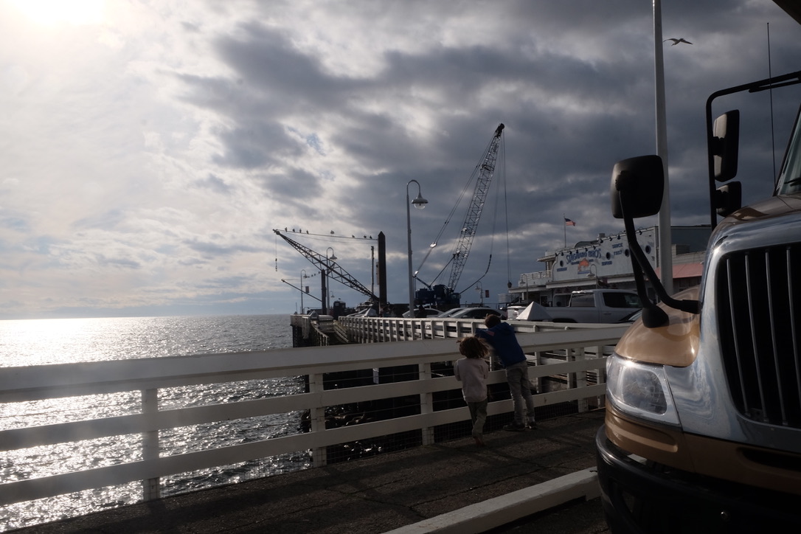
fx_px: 690
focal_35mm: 31
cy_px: 267
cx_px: 400
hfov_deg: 60.3
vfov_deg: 42.3
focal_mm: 20.5
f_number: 22
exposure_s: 1/350
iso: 400
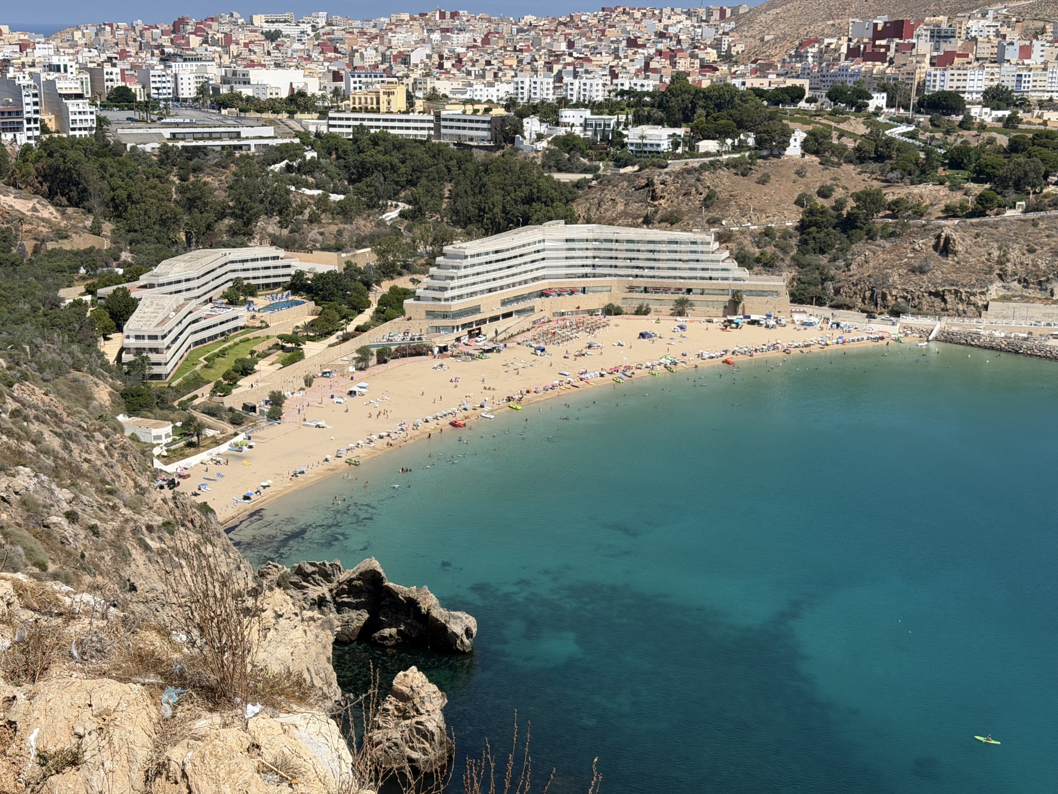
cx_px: 529
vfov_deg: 30.3
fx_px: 1467
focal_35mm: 48
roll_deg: -0.5
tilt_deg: -14.4
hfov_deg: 39.7
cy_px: 397
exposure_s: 1/7143
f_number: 1.78
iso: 64
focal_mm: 6.76
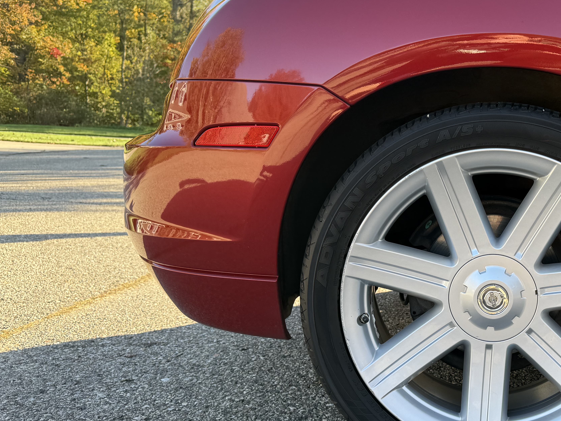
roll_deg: -2.2
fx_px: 664
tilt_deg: -7.8
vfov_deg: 35.1
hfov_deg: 43.5
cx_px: 454
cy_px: 236
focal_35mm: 41
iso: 80
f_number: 1.78
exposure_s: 1/348
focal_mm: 6.76
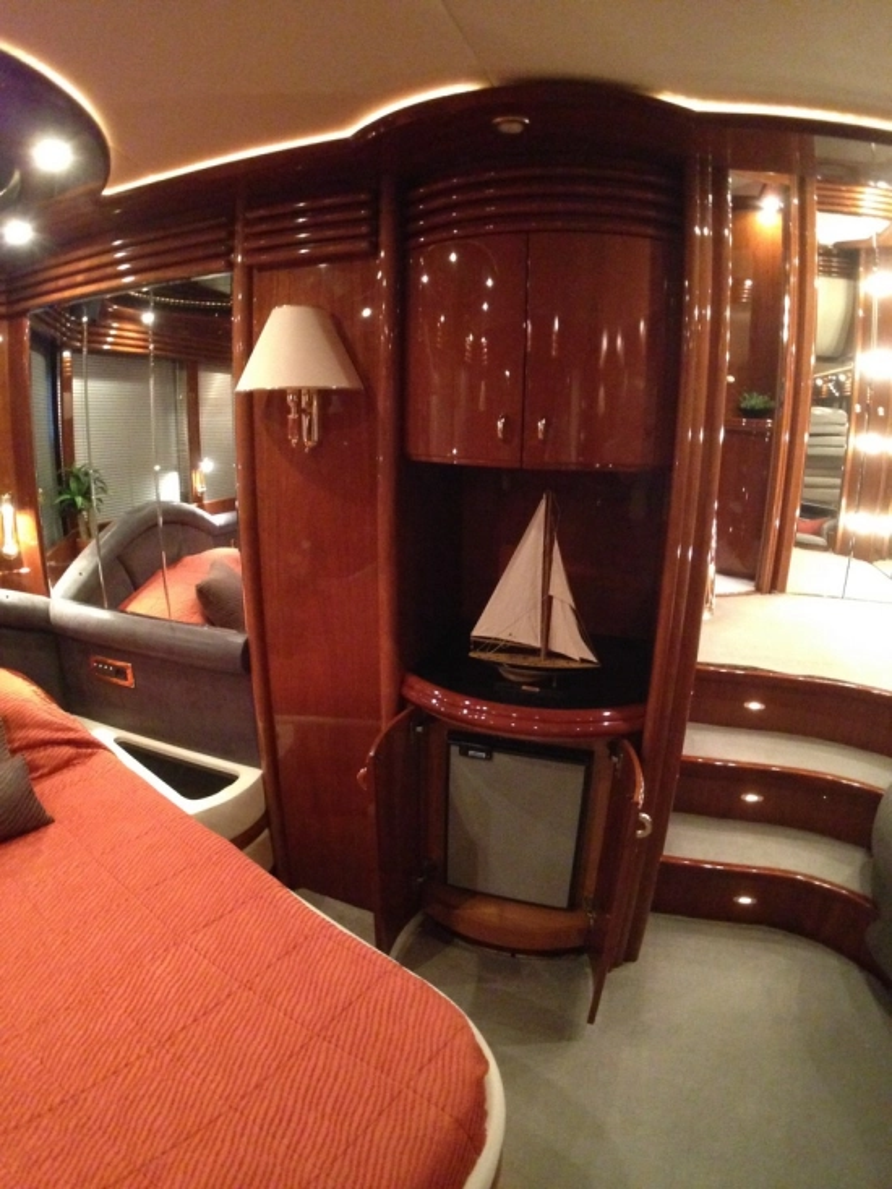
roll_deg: -1.0
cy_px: 594
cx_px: 446
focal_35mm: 33
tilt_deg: -15.8
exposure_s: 1/15
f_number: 2.4
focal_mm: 4.12
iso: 800
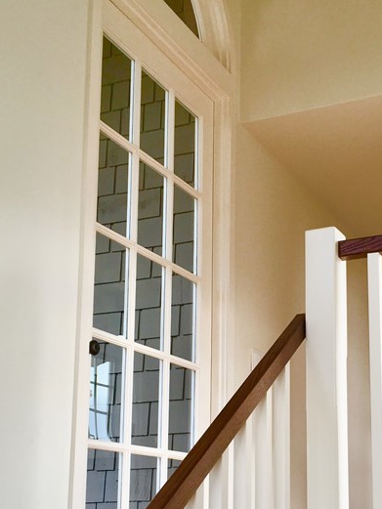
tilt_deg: +9.9
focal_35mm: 57
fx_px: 838
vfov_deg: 33.3
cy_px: 366
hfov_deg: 25.2
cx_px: 309
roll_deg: +0.5
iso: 32
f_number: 2.2
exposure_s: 1/60
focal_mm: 4.15
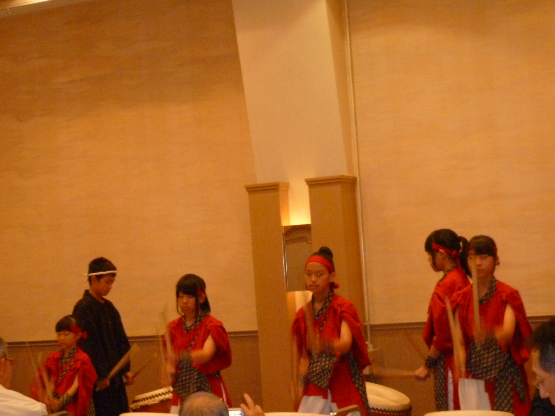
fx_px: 1234
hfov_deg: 25.3
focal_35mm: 77
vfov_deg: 19.1
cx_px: 223
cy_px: 219
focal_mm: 10.1
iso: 500
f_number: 4.4
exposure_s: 1/40
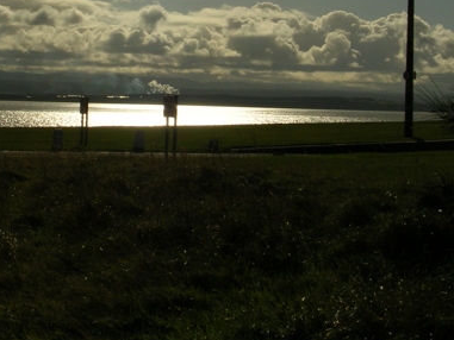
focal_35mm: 94
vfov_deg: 15.6
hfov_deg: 20.8
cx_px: 139
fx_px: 1233
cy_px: 63
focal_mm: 8.5
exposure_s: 1/2100
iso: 50
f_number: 6.6
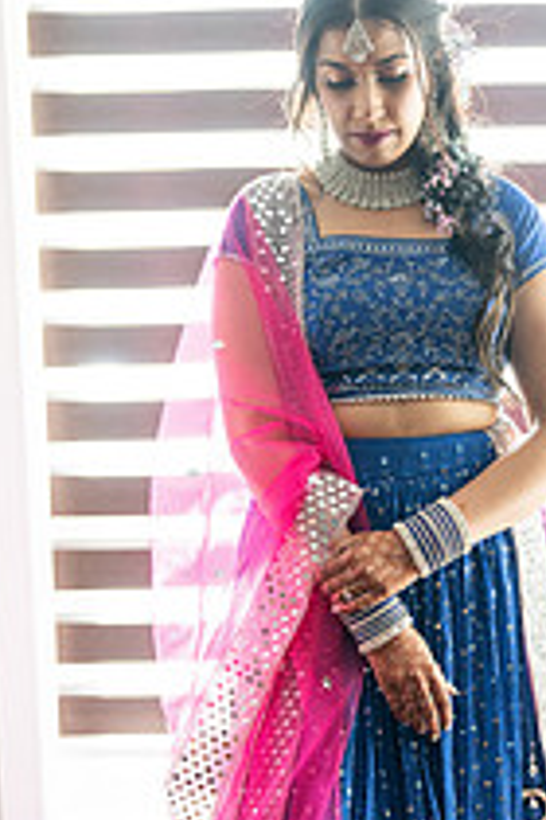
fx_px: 2434
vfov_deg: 19.0
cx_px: 413
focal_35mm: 107
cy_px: 617
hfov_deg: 12.8
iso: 320
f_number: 2.2
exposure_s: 1/160
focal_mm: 50
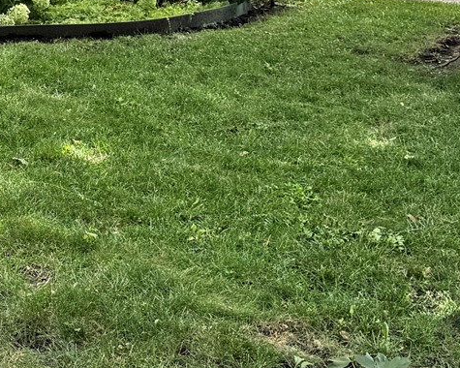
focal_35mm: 101
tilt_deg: -0.1
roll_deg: +0.1
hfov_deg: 17.3
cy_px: -103
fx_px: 1375
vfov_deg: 14.6
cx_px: -213
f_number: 1.78
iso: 80
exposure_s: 1/739
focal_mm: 6.76
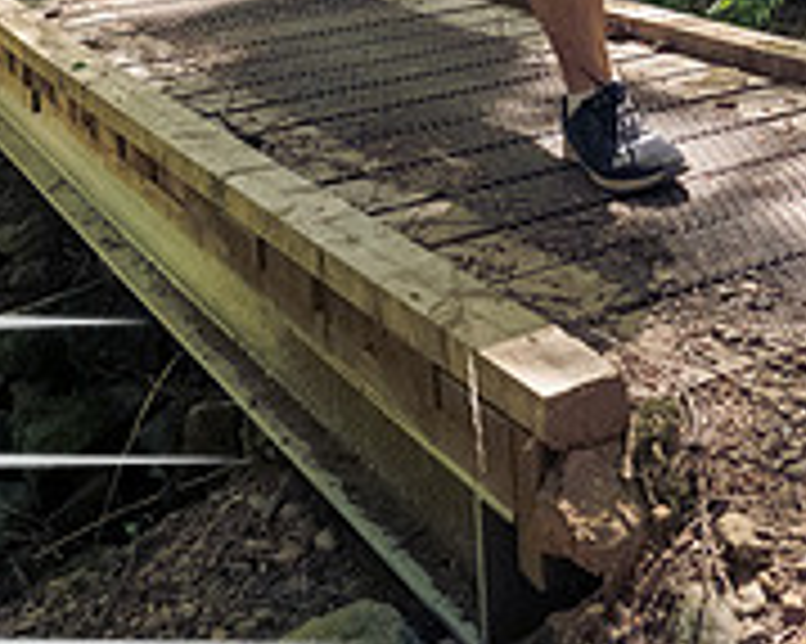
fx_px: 1407
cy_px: -212
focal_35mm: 59
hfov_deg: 31.8
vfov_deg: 22.8
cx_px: 498
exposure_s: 1/1000
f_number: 2.8
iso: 4000
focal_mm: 12
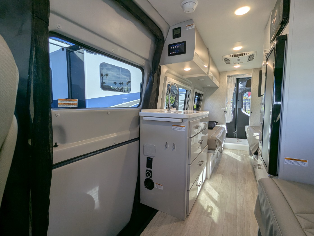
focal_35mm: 16
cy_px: 118
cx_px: 157
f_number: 2.2
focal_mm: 2.35
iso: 45
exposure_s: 1/100
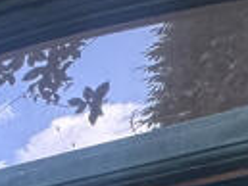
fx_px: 796
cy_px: 527
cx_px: -517
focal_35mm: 111
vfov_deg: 10.3
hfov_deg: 10.9
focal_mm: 2.22
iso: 125
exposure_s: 1/99
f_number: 2.2
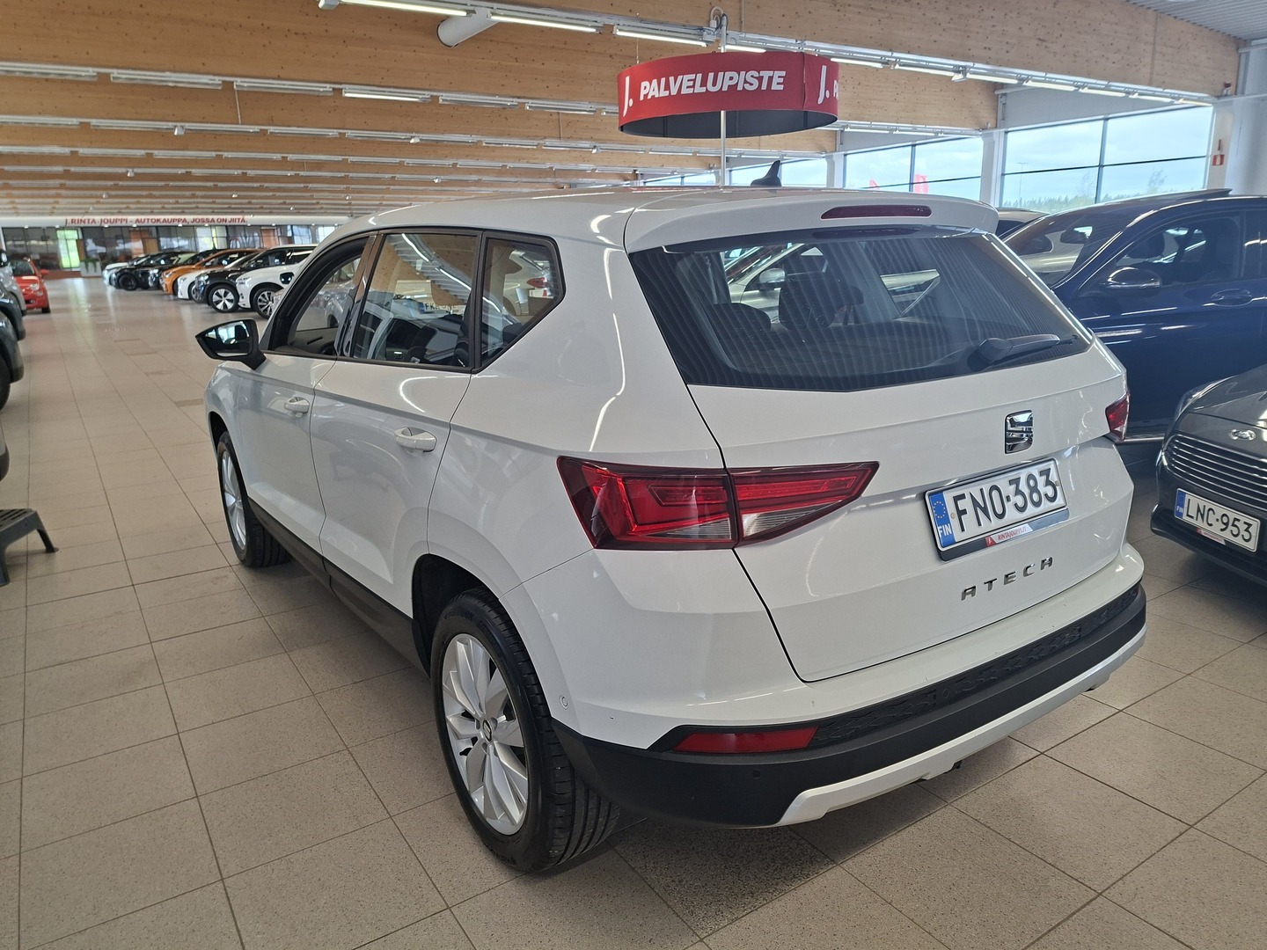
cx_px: 634
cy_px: 475
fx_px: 842
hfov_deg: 73.9
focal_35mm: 23
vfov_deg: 58.9
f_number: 1.8
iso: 50
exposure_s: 1/100
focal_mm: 5.54
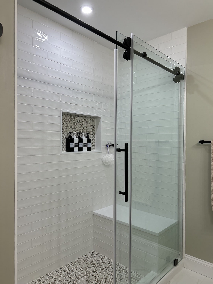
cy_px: 142
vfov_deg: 67.3
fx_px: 213
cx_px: 106
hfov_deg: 53.1
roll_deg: -0.1
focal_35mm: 26
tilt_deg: +0.7
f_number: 1.5
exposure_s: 1/120
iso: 64
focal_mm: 5.7
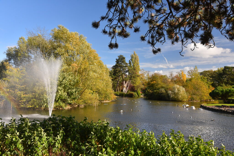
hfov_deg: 60.3
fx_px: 202
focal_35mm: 31
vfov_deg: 42.4
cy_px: 78
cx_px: 117
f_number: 10
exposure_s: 1/400
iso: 500
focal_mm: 31
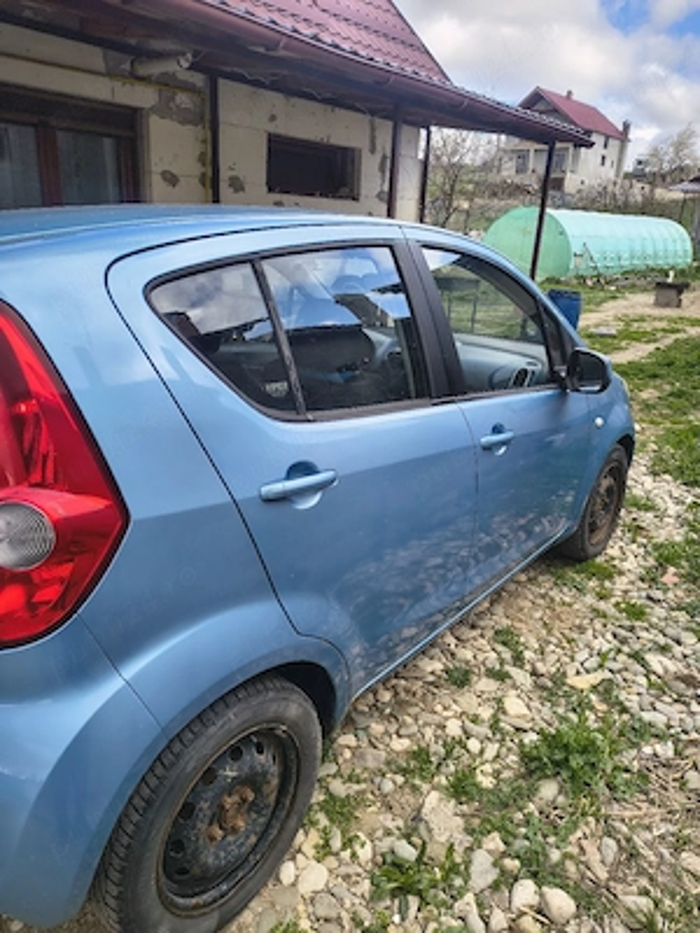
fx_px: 647
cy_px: 466
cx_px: 350
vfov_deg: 71.6
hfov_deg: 56.8
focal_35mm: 24
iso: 100
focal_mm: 5.56
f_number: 1.8
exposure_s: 1/556
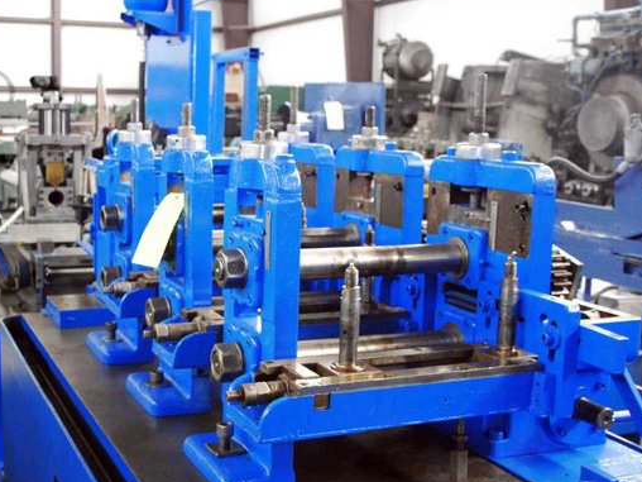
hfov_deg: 37.7
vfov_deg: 29.1
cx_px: 206
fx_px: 927
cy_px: 237
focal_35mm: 50
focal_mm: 22
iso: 1600
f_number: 3.8
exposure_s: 1/20
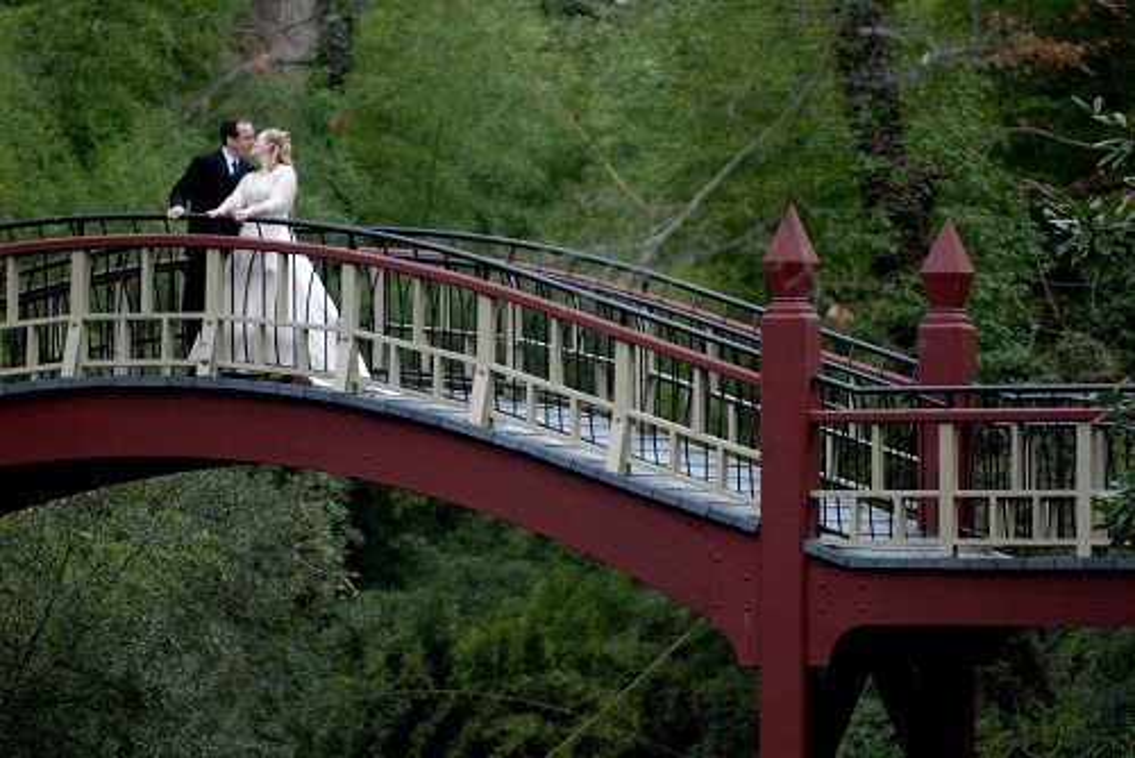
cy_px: 379
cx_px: 568
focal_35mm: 300
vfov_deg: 4.6
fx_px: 9463
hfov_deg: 6.9
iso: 400
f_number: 2.8
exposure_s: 1/320
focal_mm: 200
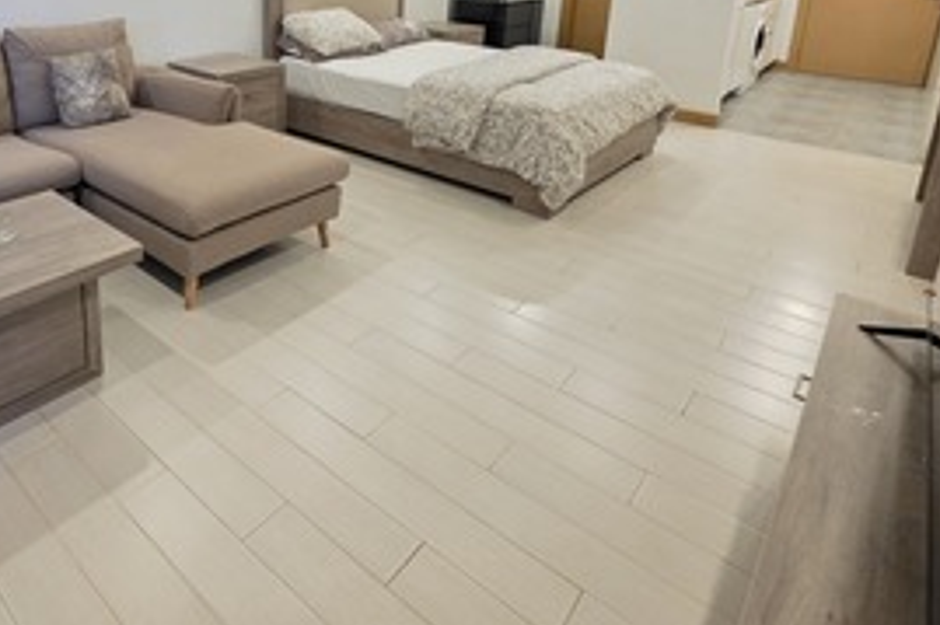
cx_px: 285
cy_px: 106
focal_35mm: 23
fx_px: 600
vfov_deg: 50.9
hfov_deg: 72.9
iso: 800
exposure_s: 1/50
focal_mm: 2.2
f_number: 1.9
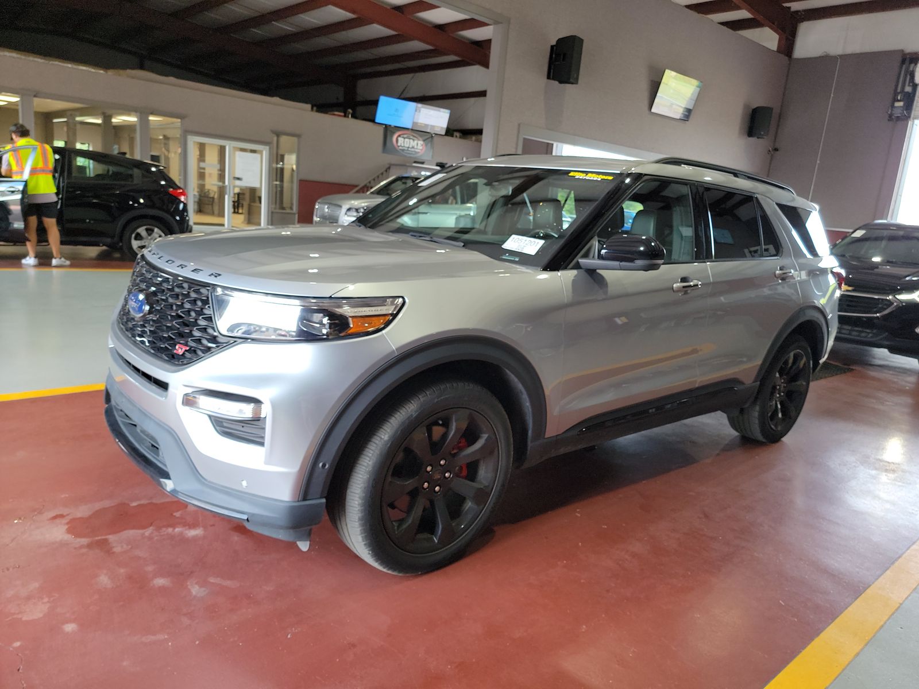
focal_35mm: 24
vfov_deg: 56.8
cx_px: 460
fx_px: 637
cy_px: 344
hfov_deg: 71.6
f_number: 1.8
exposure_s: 1/59
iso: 146
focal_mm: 6.7
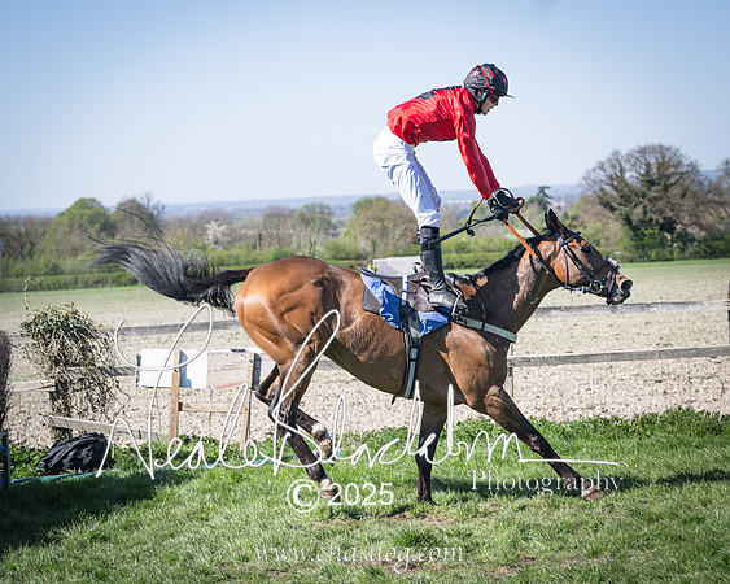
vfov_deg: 15.3
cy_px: 322
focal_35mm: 101
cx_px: 345
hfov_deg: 19.1
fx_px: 2175
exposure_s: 1/2000
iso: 200
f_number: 4
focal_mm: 70
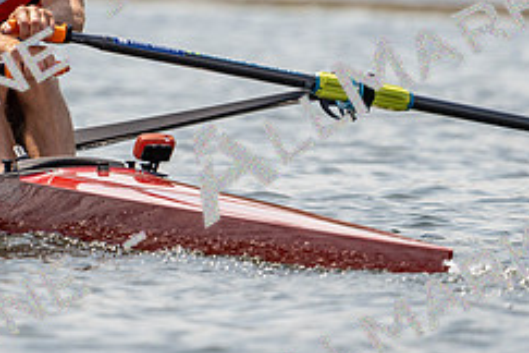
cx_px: 7
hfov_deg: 1.9
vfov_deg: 1.3
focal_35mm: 1071
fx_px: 15737
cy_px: 21
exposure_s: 1/1600
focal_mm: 448
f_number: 6.3
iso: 200
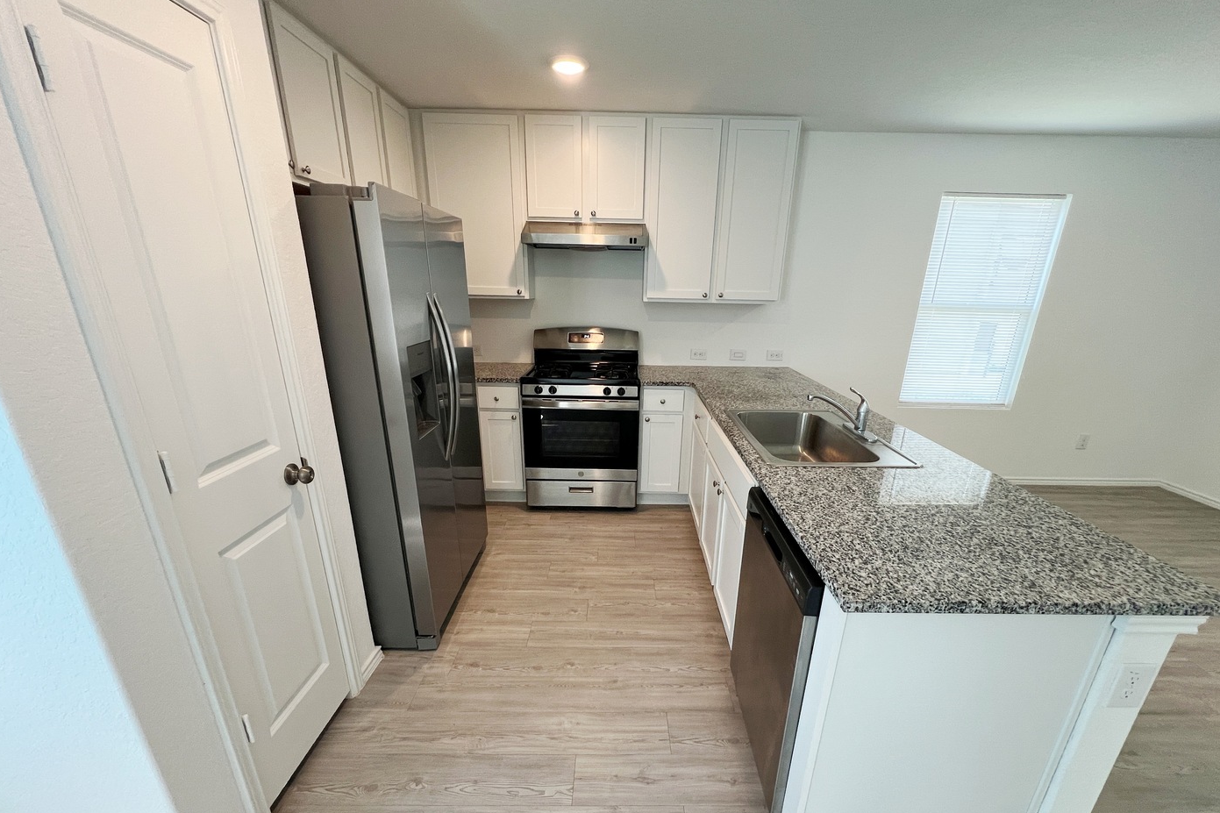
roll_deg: -1.3
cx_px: 623
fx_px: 474
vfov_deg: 80.6
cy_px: 470
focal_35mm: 14
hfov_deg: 104.2
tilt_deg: -20.7
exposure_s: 1/120
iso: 160
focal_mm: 1.57
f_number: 1.8
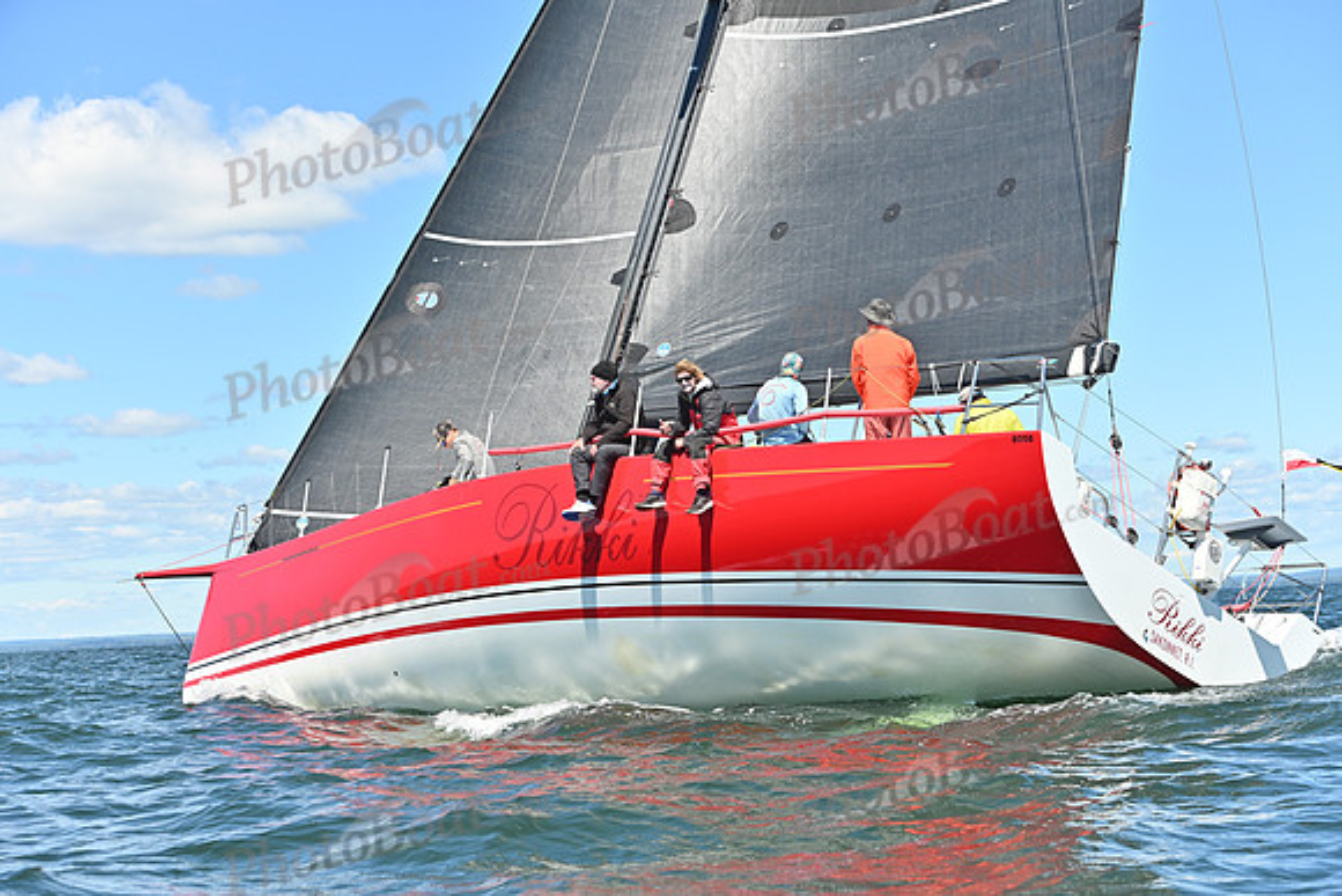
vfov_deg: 19.5
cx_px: 671
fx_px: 2610
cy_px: 448
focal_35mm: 70
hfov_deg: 28.8
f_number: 5.6
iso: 320
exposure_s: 1/1250
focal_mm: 70
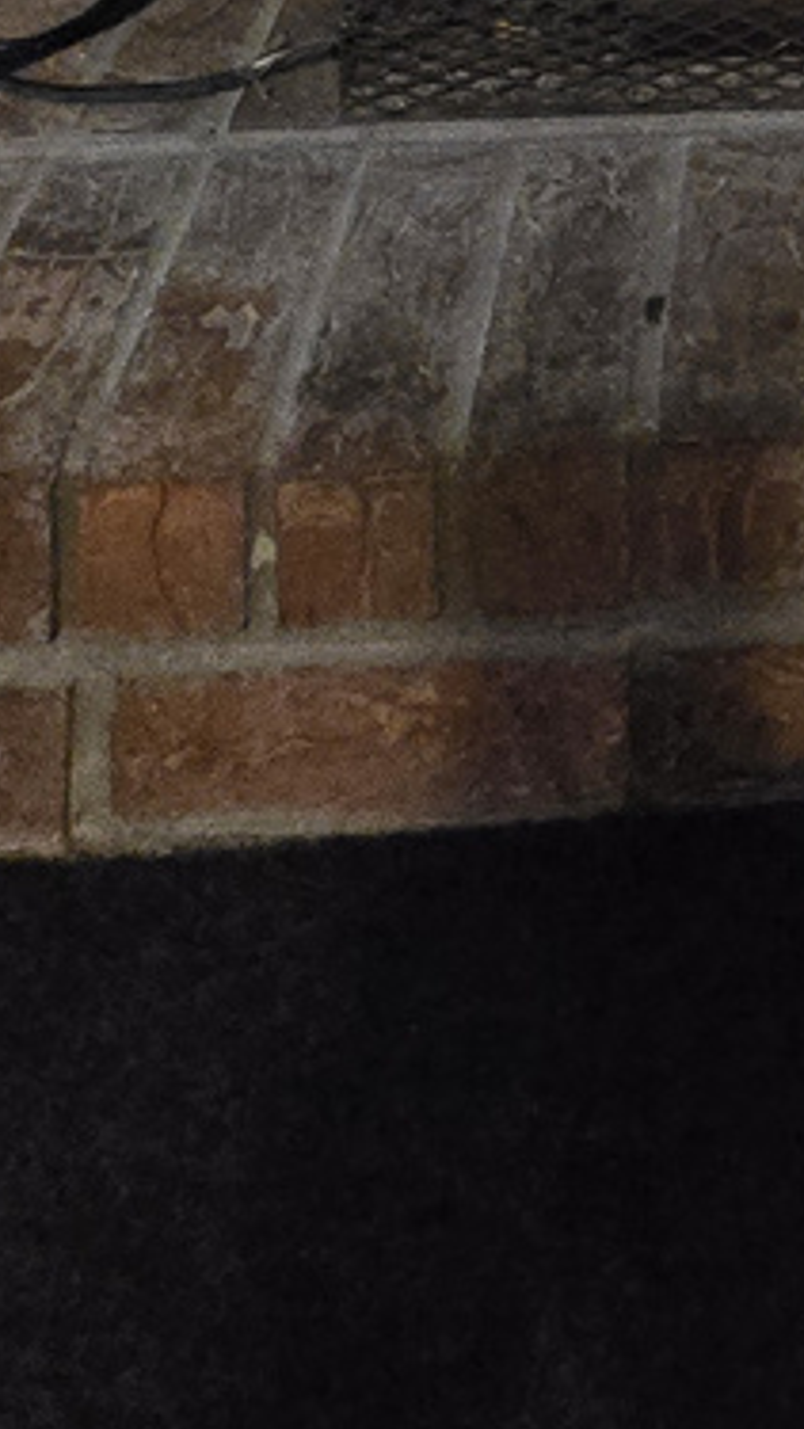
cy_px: -1193
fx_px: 2198
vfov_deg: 21.5
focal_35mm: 58
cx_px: 1014
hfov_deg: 19.3
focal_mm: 2.2
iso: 1600
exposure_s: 1/60
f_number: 2.2
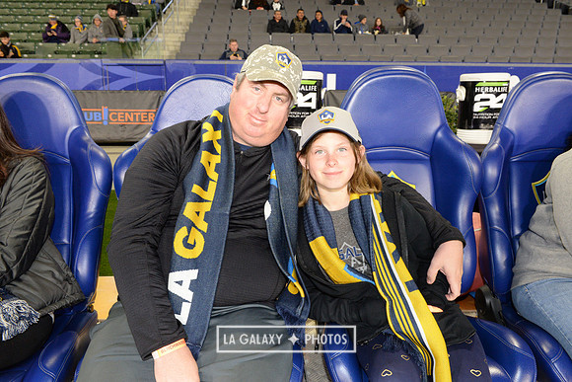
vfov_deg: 42.3
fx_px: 493
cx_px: 286
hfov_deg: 60.3
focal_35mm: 31
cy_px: 191
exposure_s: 1/80
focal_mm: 31
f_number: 10
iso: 3200
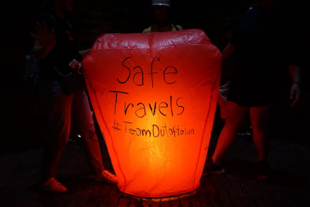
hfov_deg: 63.6
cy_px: 104
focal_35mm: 29
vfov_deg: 45.0
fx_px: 250
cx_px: 155
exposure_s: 1/160
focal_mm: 29
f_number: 4
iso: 5000
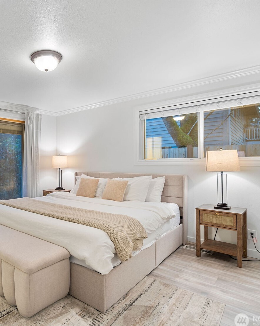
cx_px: 57
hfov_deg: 57.0
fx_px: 221
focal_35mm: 23
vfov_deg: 72.6
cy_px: 166
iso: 320
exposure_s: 1/2
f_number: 7.1
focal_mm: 16
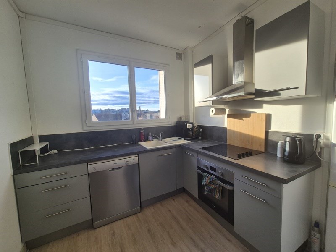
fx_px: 126
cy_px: 126
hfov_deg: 106.2
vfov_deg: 89.9
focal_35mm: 13
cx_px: 168
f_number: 2.2
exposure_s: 1/326
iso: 50
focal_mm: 2.2
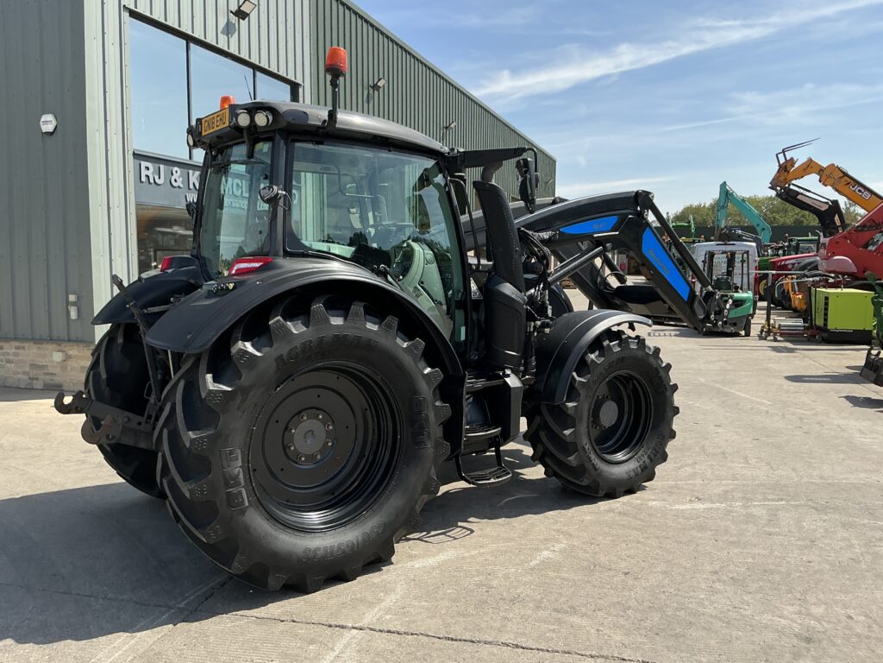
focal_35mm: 28
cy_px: 332
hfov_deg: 63.4
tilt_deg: -2.9
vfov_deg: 49.7
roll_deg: -0.6
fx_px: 714
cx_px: 442
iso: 25
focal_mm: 3
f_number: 1.8
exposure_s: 1/1342
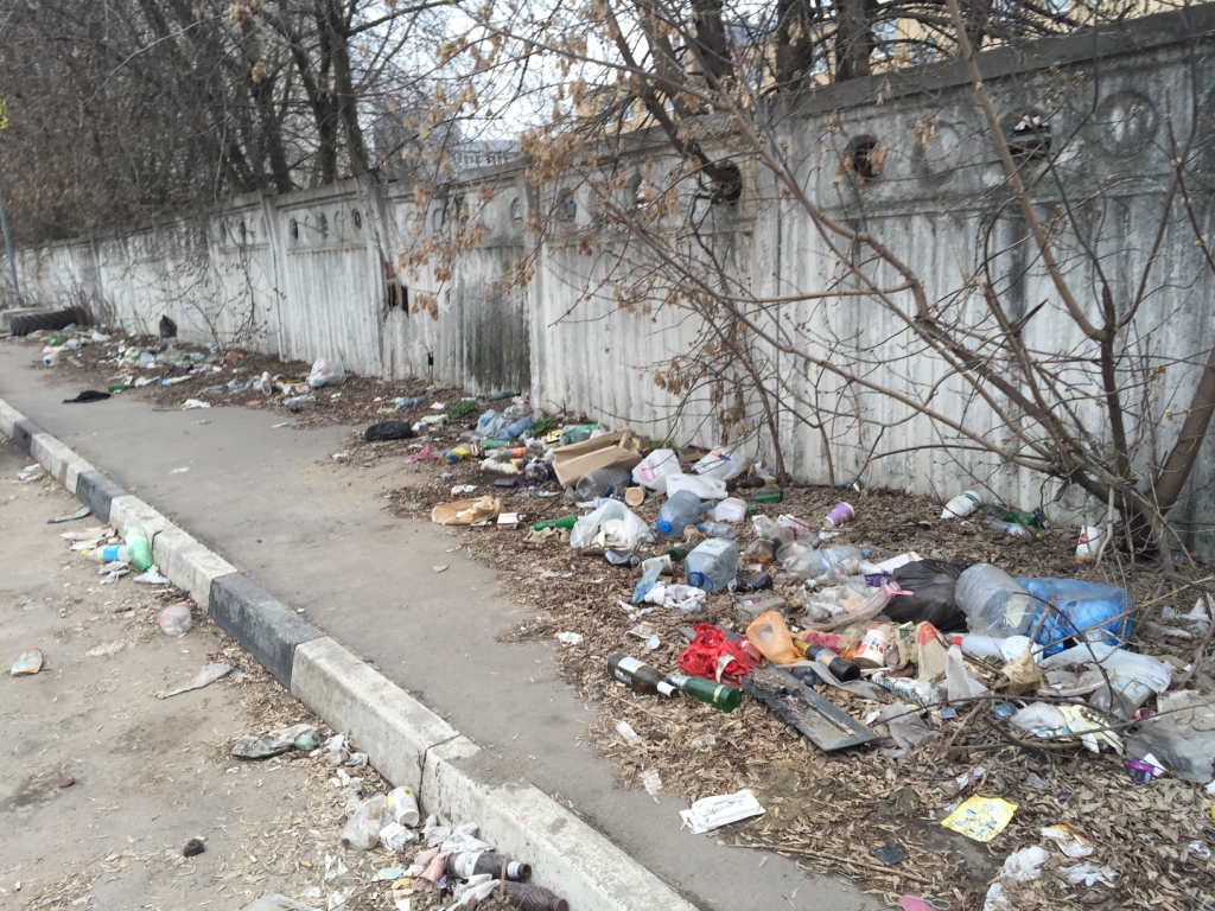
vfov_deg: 48.2
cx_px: 608
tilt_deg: -10.4
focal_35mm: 29
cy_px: 456
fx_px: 1018
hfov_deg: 61.7
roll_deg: +3.7
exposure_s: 1/100
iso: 32
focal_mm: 4.15
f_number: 2.2
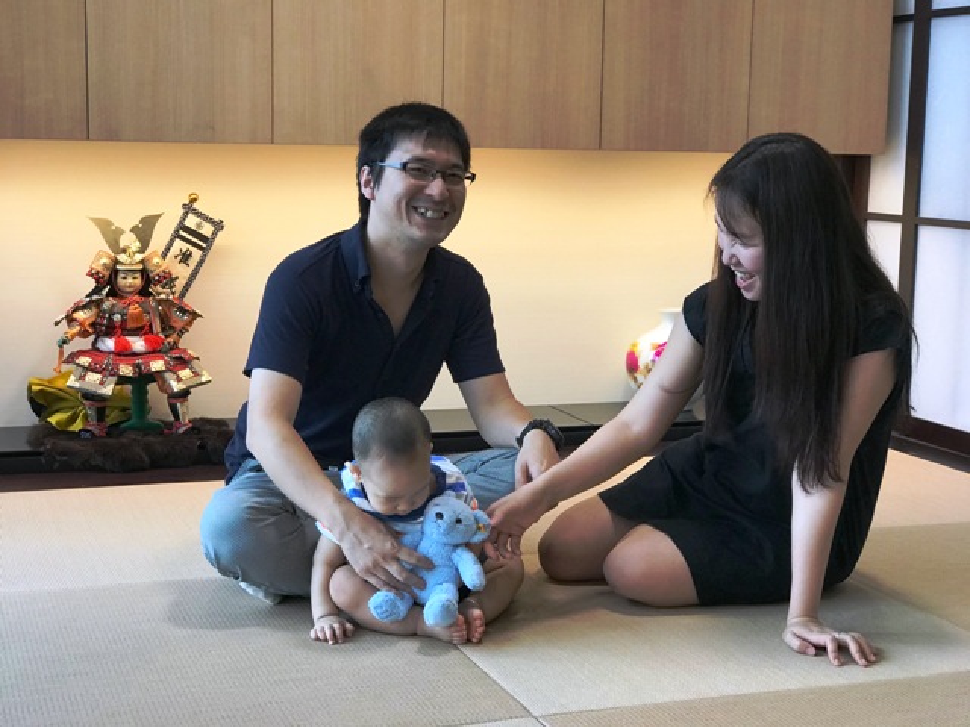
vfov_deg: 25.7
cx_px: 485
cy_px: 364
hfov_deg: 33.8
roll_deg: -0.7
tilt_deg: -8.4
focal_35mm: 57
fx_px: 1597
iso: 50
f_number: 2.8
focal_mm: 6.6
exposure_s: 1/50
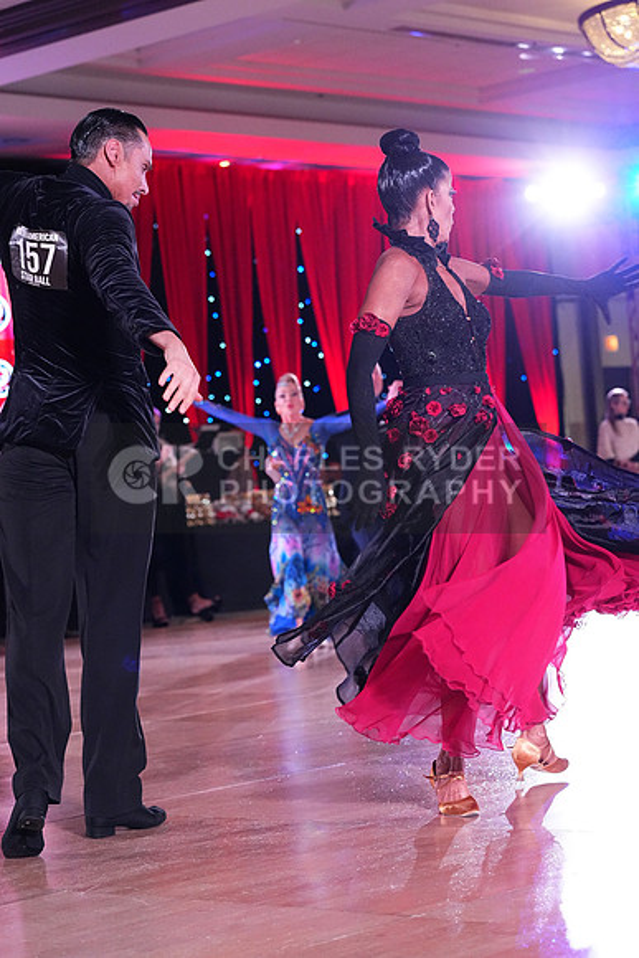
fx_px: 2235
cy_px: 479
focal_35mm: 84
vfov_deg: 24.2
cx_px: 320
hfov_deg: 16.3
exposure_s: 1/400
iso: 8000
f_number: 5
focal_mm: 84
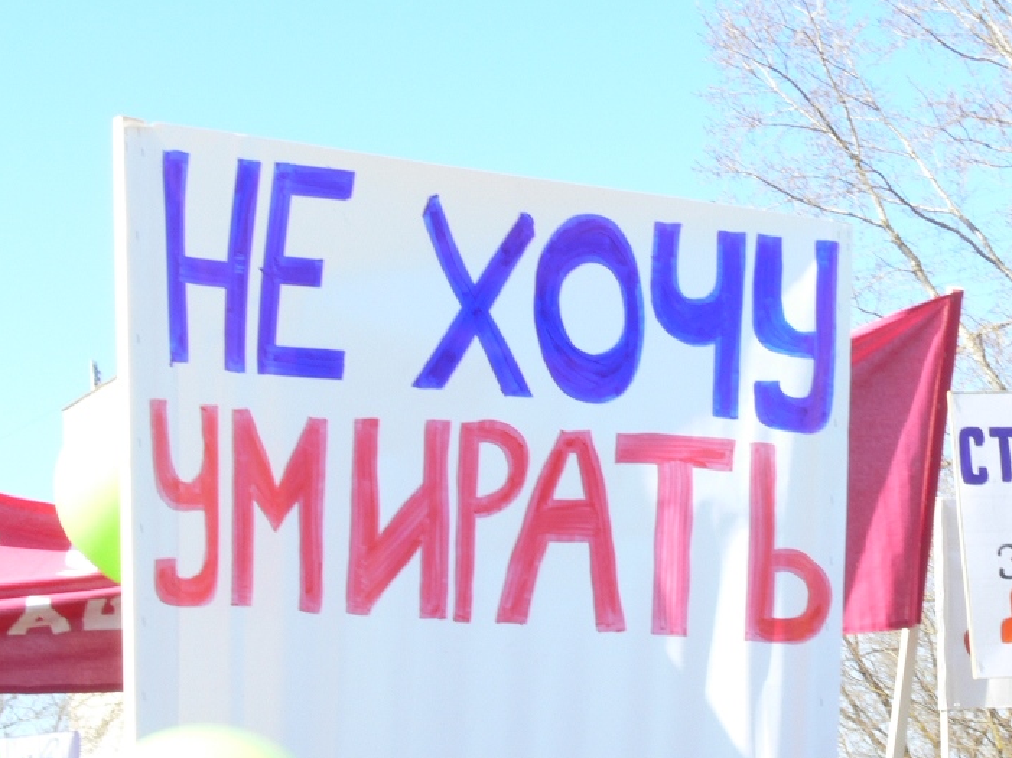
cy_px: 398
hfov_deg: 20.6
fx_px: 2776
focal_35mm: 95
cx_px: 713
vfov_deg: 15.5
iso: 80
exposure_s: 1/30
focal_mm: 12
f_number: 11
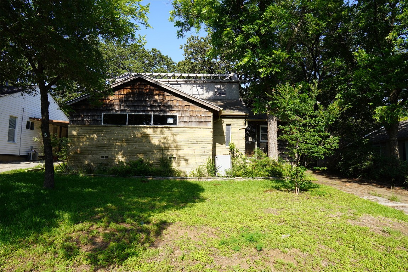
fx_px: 272
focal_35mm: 24
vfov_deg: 53.1
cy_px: 136
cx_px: 204
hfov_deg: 73.7
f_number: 8
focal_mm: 16
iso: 100
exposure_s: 1/125
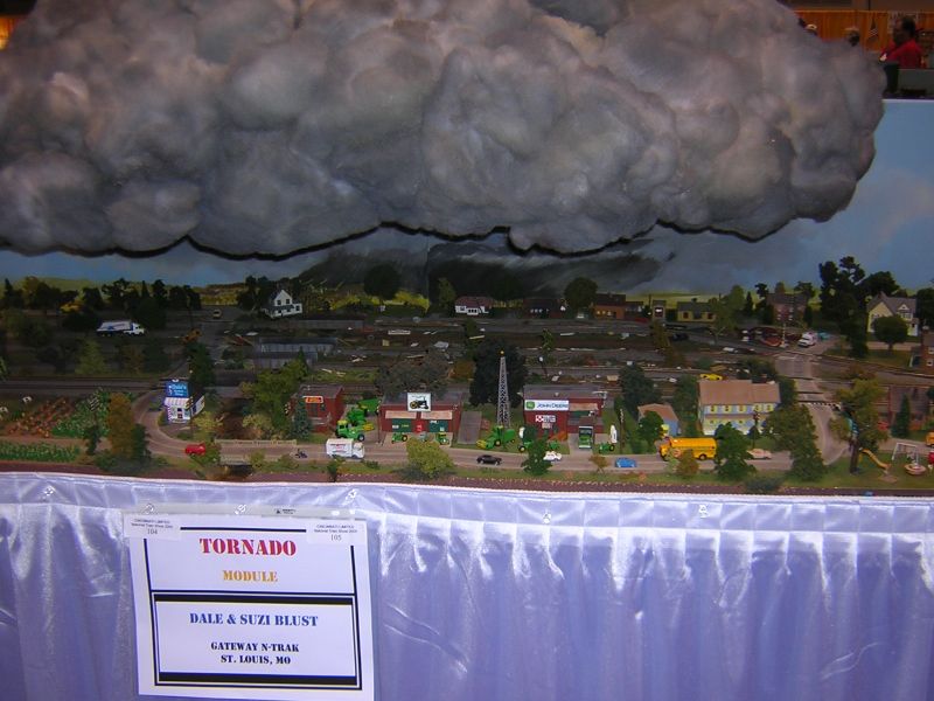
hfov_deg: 51.4
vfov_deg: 39.7
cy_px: 350
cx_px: 467
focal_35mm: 36
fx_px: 971
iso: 100
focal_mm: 4.7
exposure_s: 1/60.1
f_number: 2.6
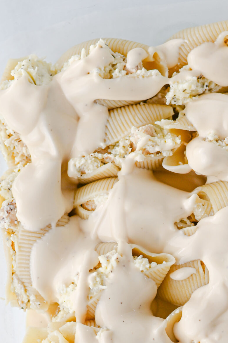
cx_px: 194
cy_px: 313
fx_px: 1037
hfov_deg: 12.5
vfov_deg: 18.4
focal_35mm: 109
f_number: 4
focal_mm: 50
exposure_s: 1/125
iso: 110
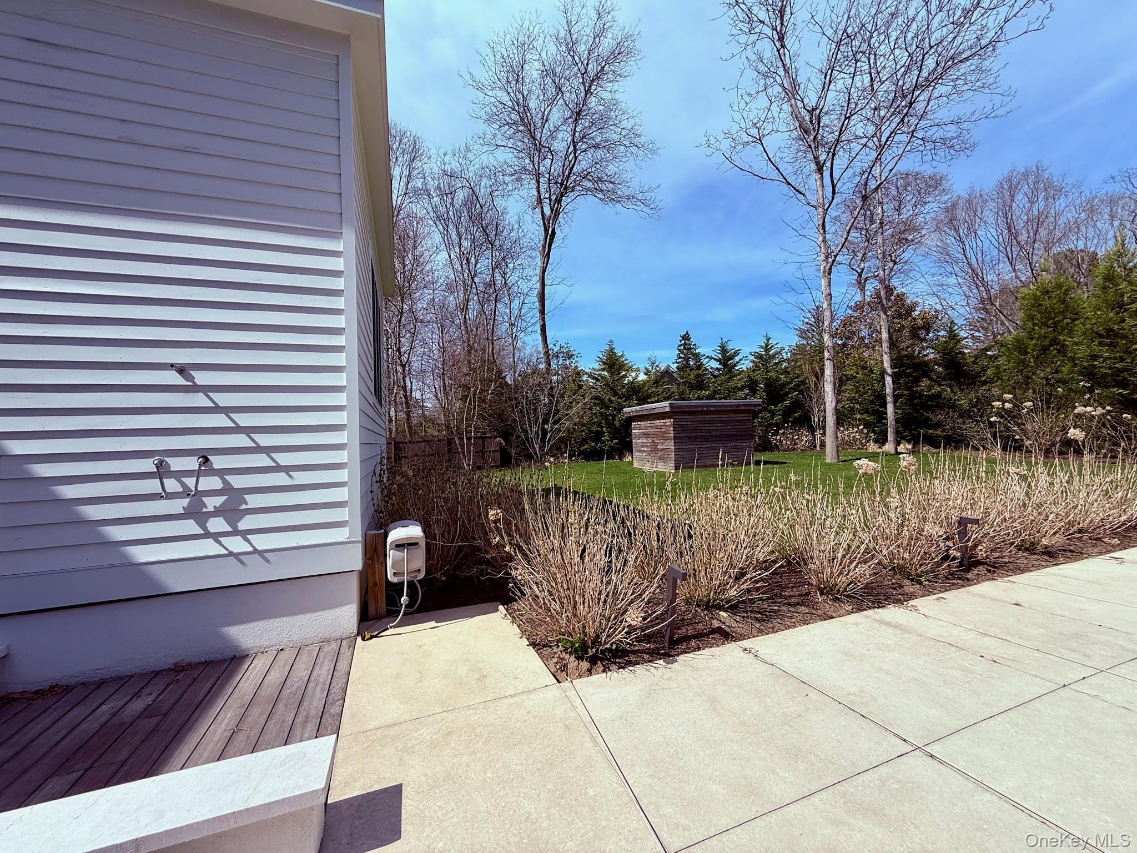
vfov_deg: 85.7
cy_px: 426
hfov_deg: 102.1
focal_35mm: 14
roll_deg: +1.1
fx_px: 460
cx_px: 568
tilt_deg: +1.9
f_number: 2.2
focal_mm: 2.22
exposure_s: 1/1901
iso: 50
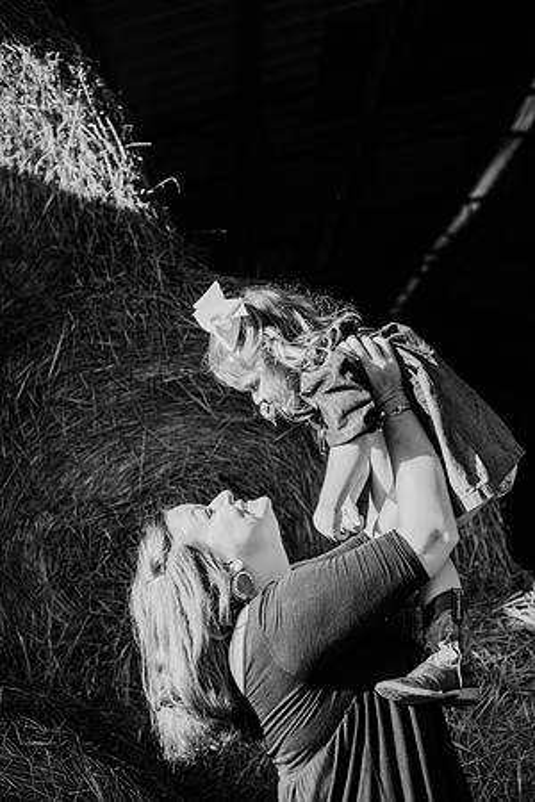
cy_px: 401
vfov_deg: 39.6
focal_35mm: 50
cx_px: 268
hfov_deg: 27.0
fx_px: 1114
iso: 200
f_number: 2.8
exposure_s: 1/800
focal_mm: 50
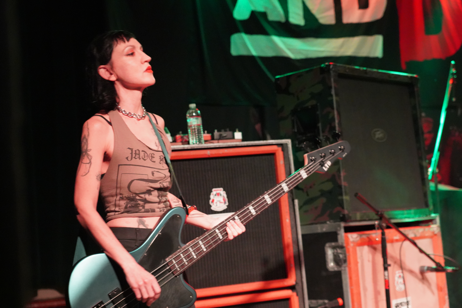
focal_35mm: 61
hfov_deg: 32.9
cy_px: 154
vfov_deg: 22.3
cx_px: 231
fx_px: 783
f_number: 4
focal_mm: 61
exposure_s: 1/60
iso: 12800
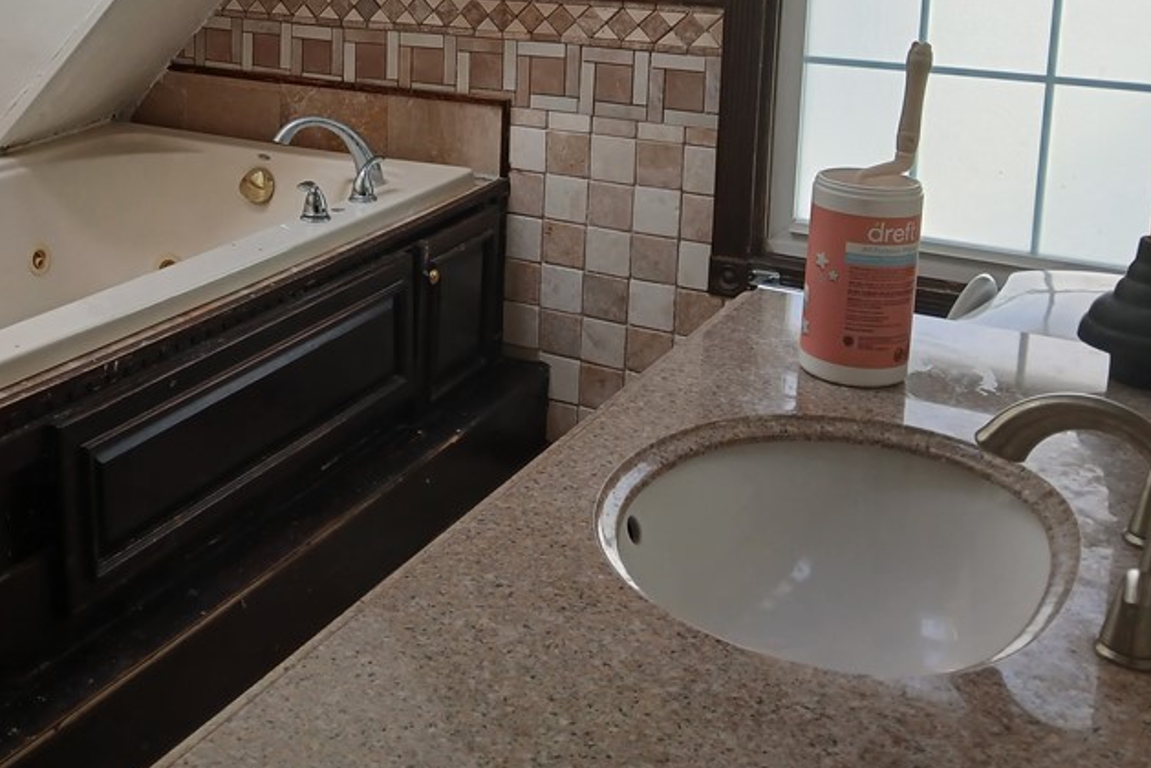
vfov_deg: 29.5
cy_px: 106
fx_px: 1407
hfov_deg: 43.1
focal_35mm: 44
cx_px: 291
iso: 40
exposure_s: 1/120
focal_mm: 3.98
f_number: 1.8
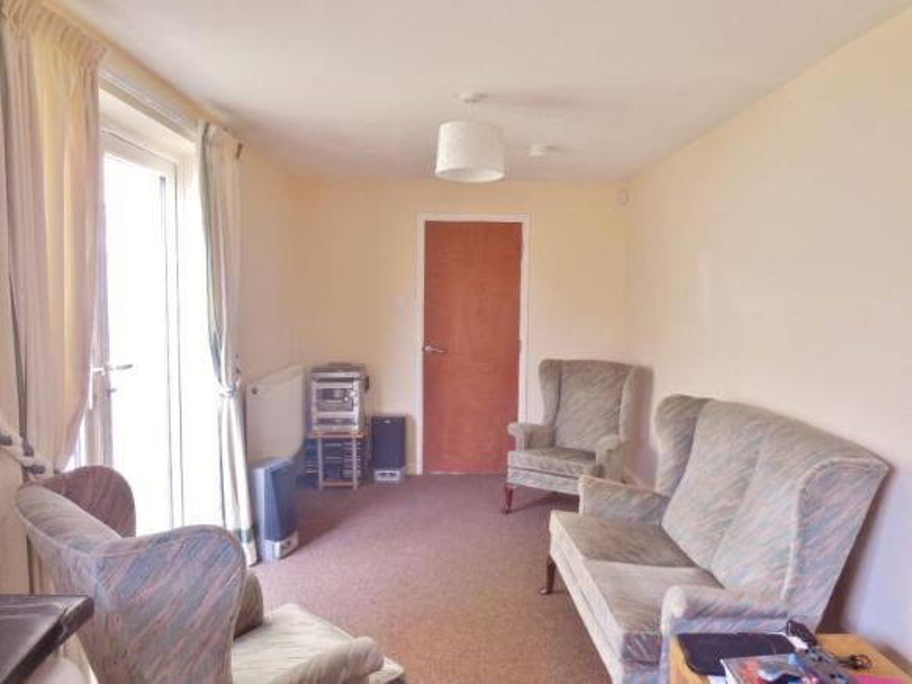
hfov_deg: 69.4
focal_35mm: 25
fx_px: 659
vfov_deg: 54.9
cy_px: 342
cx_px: 456
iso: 160
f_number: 3.1
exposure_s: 1/30
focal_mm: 4.5
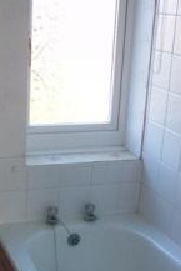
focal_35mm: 67
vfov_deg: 29.6
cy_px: 203
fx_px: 504
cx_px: 39
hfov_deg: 20.1
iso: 120
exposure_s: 1/60
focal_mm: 5.7
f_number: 2.8
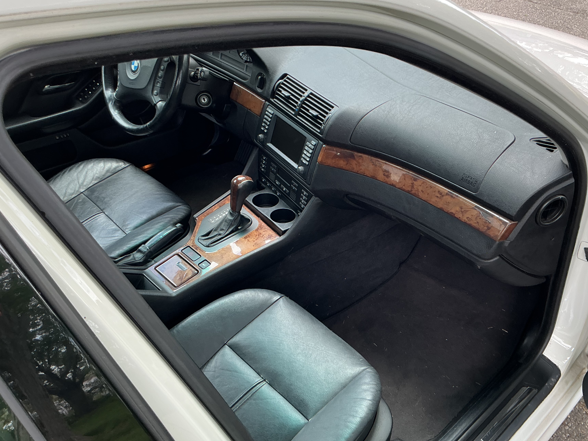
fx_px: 578
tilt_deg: -32.9
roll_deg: -1.3
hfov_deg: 53.7
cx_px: 342
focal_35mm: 34
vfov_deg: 41.8
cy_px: 214
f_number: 1.8
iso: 20
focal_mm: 3
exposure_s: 1/120
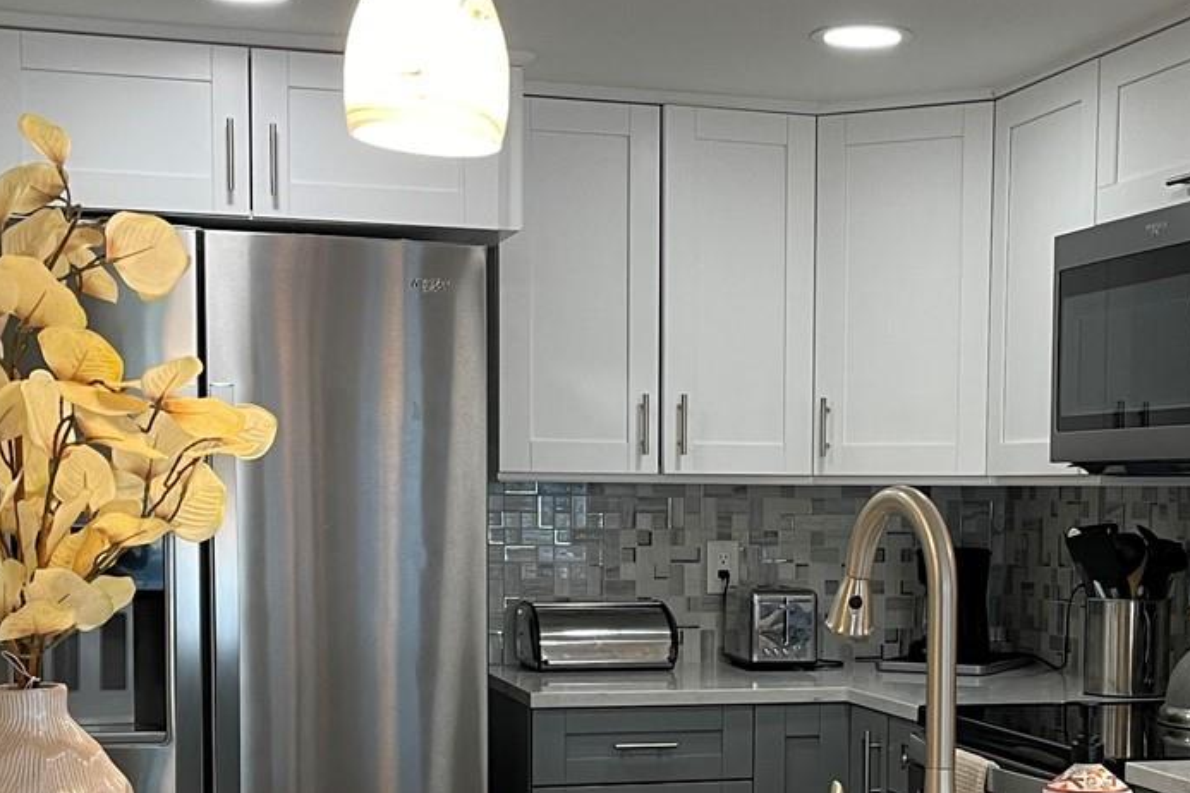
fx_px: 1983
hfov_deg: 33.2
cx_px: 759
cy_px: 635
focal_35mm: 60
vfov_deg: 22.3
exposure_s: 1/60
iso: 100
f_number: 1.6
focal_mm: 5.1
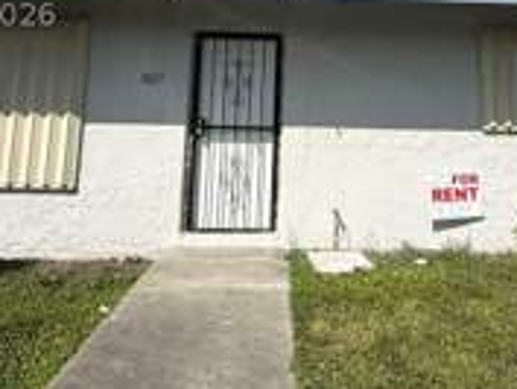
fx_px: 568
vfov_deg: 34.8
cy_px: 15
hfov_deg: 48.5
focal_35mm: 38
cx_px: 324
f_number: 2.2
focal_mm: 2.22
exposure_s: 1/5155
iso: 50
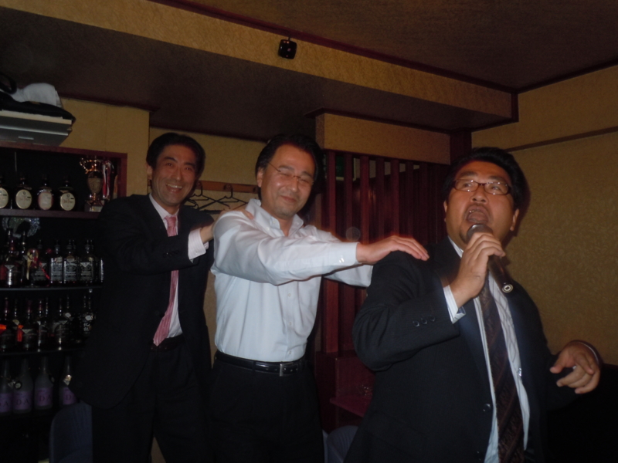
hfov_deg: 63.4
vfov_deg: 49.7
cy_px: 232
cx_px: 309
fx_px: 500
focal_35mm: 28
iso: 200
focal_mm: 5
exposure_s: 1/25
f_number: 3.7
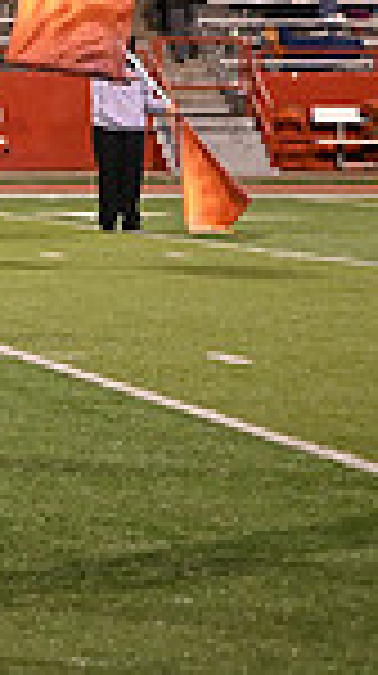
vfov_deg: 7.6
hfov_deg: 4.1
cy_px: 16
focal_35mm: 284
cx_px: -814
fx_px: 5078
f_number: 2.8
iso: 4000
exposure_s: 1/800
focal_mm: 70
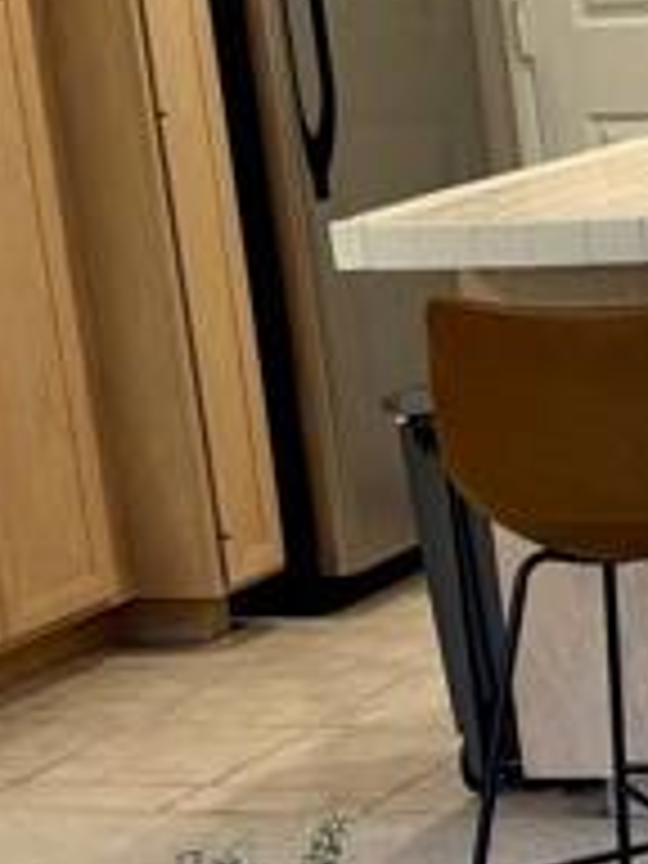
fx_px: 3195
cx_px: 1328
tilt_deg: -12.7
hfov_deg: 10.6
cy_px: 576
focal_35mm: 128
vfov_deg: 15.4
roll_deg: +2.9
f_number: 1.78
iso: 125
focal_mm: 6.76
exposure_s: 1/120
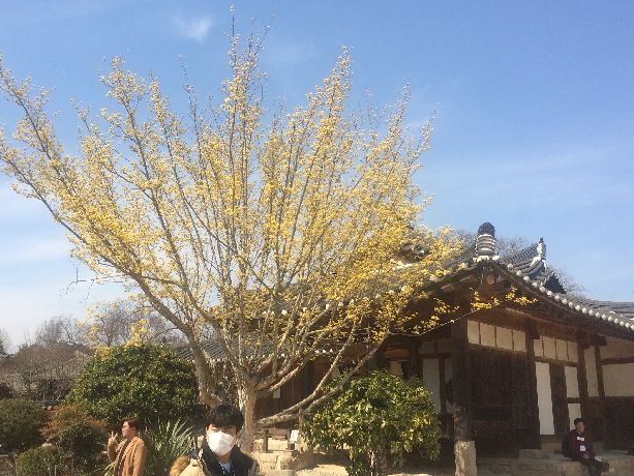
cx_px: 306
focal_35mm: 35
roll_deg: +0.6
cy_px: 274
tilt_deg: +12.4
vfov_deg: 40.6
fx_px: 641
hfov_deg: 52.6
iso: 32
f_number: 2.2
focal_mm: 4.15
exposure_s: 1/2160
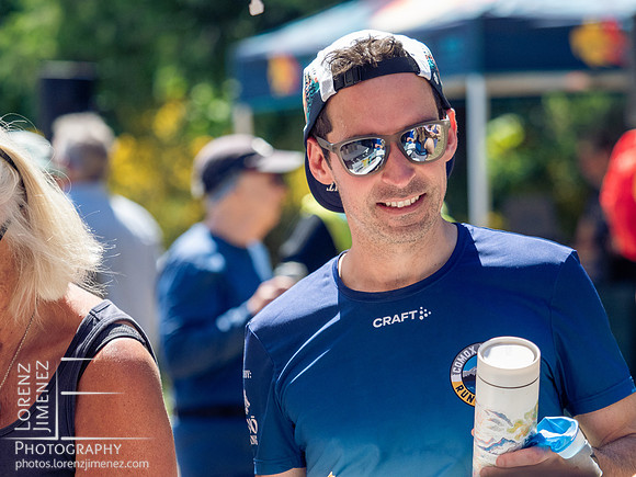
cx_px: 318
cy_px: 238
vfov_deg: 8.7
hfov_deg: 11.6
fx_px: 3123
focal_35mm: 170
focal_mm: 85
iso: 800
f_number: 2.8
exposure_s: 1/3200
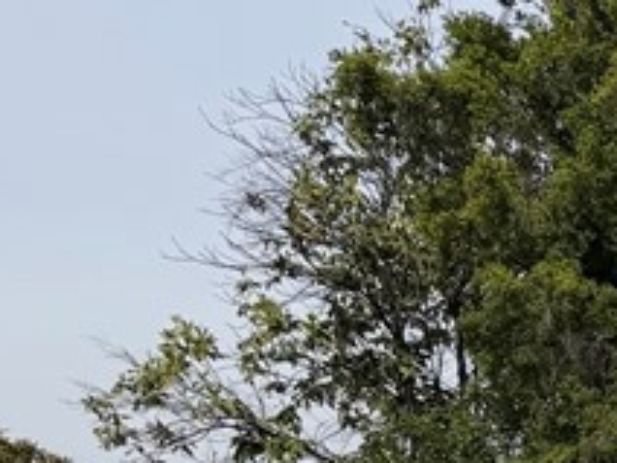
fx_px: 2068
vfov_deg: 11.1
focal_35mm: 116
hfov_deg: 13.2
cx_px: 1429
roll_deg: +0.7
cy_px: 1042
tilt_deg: -9.9
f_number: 1.78
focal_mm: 6.76
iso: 80
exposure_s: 1/8130
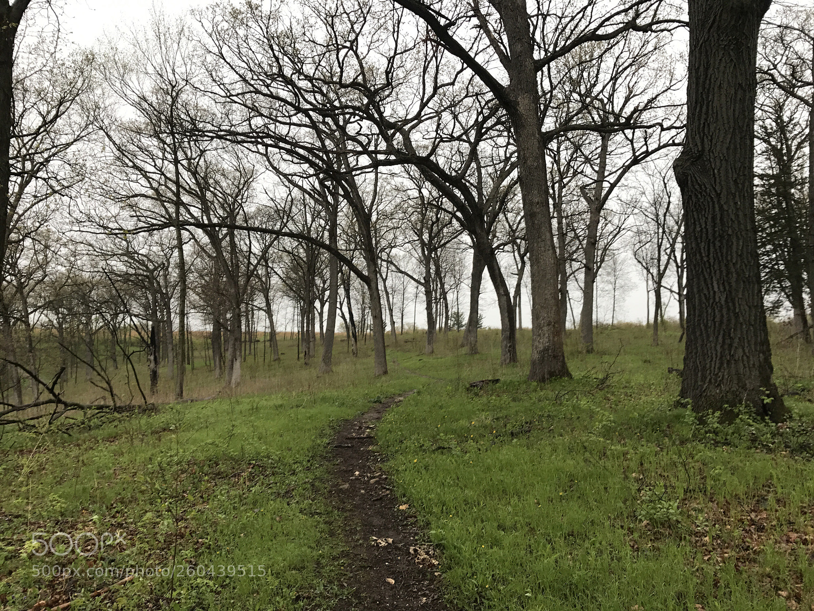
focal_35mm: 28
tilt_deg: +6.1
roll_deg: -1.4
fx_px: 658
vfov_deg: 49.7
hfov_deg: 63.4
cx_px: 407
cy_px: 306
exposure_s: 1/120
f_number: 1.8
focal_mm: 3.99
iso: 25
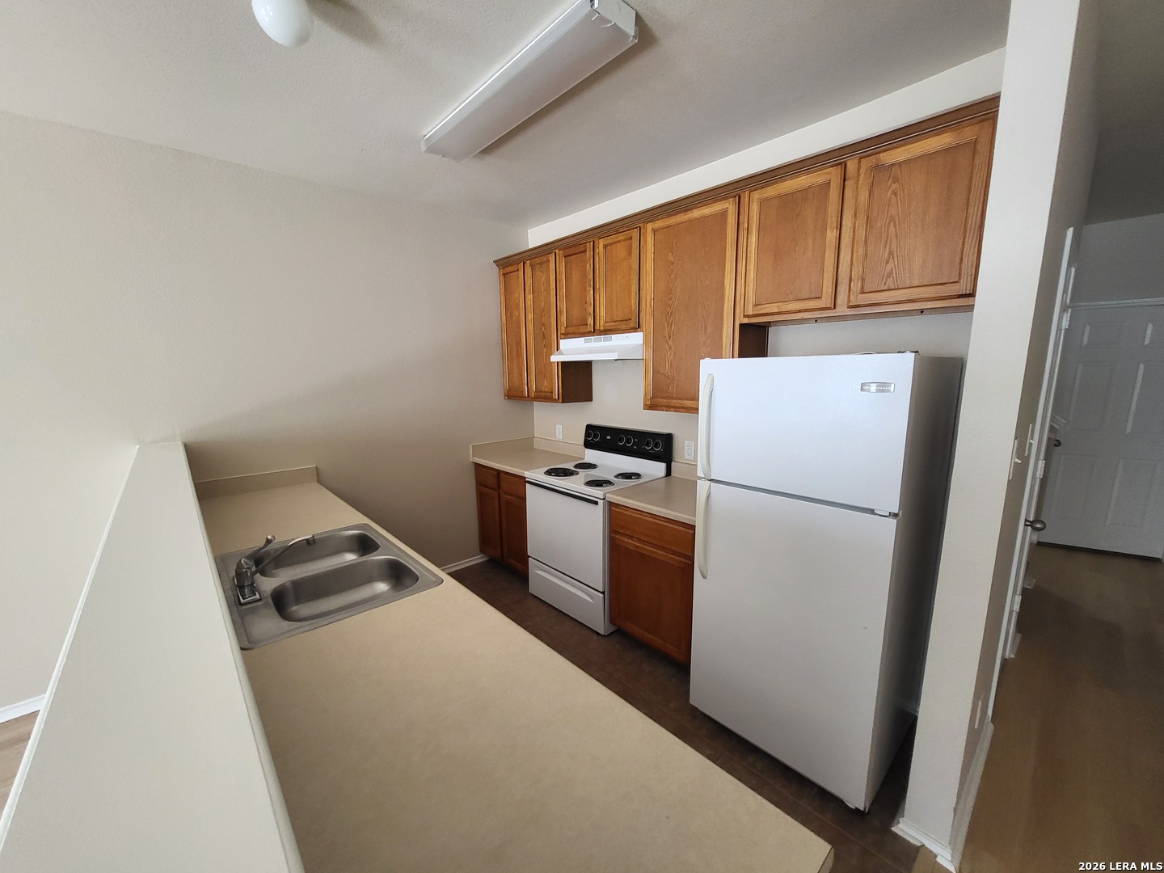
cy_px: 436
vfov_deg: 89.9
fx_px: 437
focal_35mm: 13
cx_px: 582
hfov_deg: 106.2
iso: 160
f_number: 2.2
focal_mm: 1.74
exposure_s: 1/60
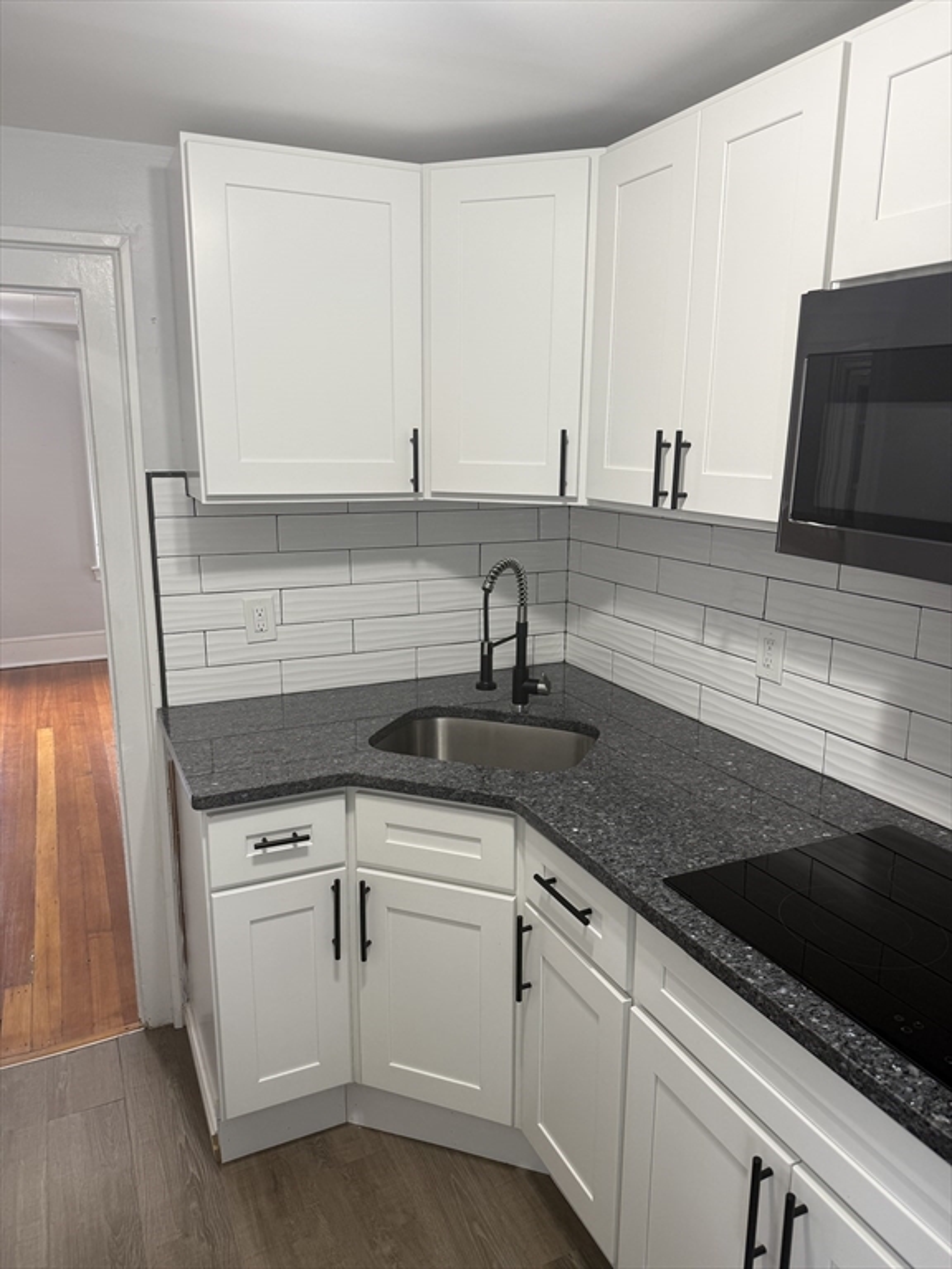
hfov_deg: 56.8
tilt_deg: -12.4
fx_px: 880
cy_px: 634
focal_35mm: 24
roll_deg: -1.2
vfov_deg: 71.6
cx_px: 476
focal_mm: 6.76
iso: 100
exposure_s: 1/120
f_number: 1.78
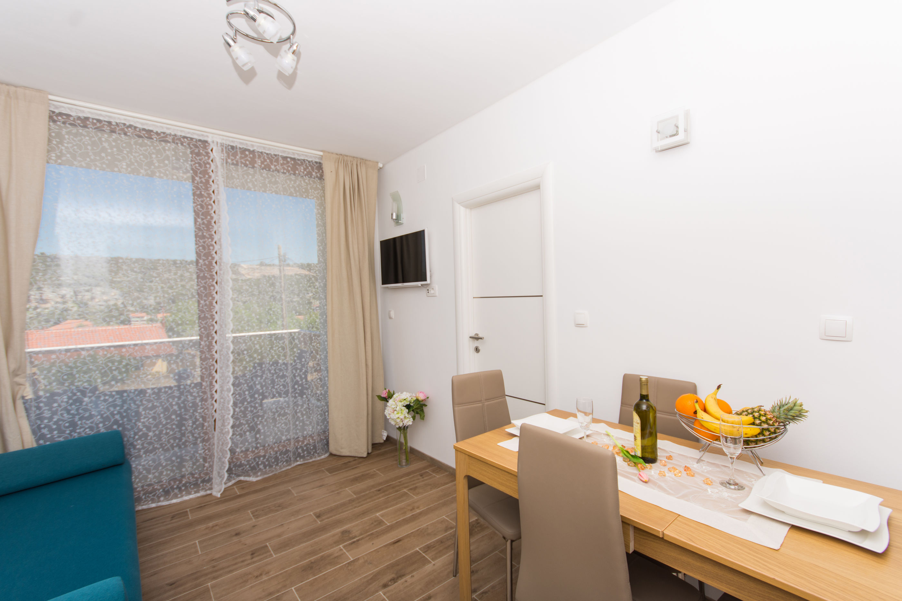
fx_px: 376
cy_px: 300
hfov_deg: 100.4
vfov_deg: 77.3
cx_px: 451
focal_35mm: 15
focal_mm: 10
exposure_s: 1/250
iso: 100
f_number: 5.6
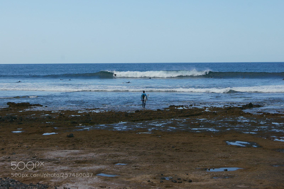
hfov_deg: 24.6
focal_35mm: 82
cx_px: 142
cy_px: 94
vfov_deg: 16.5
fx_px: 650
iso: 100
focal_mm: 55
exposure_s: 1/200
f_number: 9
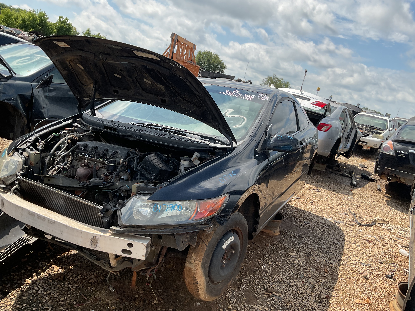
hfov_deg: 61.7
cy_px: 156
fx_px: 348
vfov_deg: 48.2
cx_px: 208
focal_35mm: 29
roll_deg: -12.1
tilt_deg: -10.9
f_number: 1.8
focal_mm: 3
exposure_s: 1/1675
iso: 16
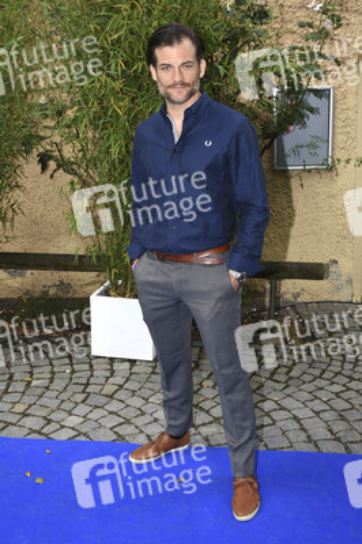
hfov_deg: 34.2
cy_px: 272
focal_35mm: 39
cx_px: 181
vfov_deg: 49.6
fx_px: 589
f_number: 5.6
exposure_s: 1/160
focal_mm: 26
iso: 100
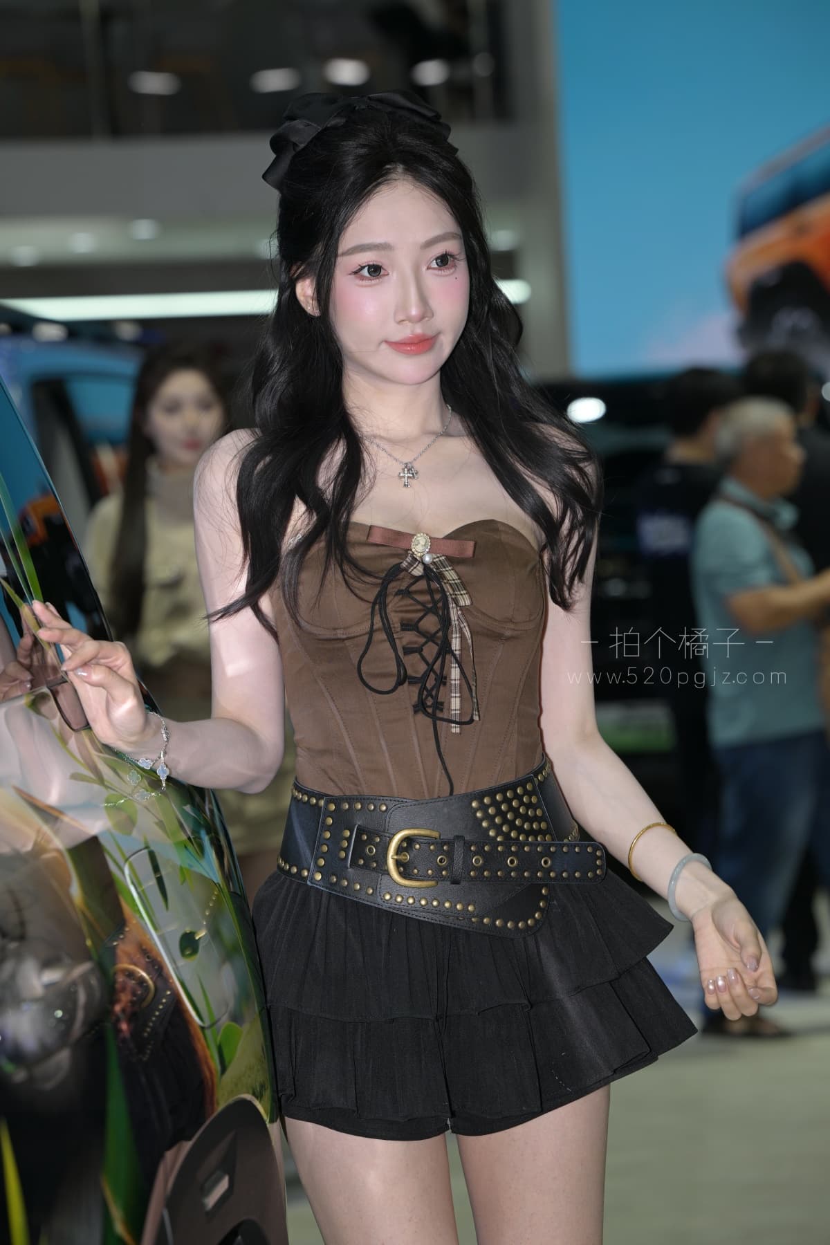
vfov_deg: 17.1
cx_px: 415
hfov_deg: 11.4
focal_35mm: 120
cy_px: 622
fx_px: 4150
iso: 250
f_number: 5
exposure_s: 1/200
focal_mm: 120
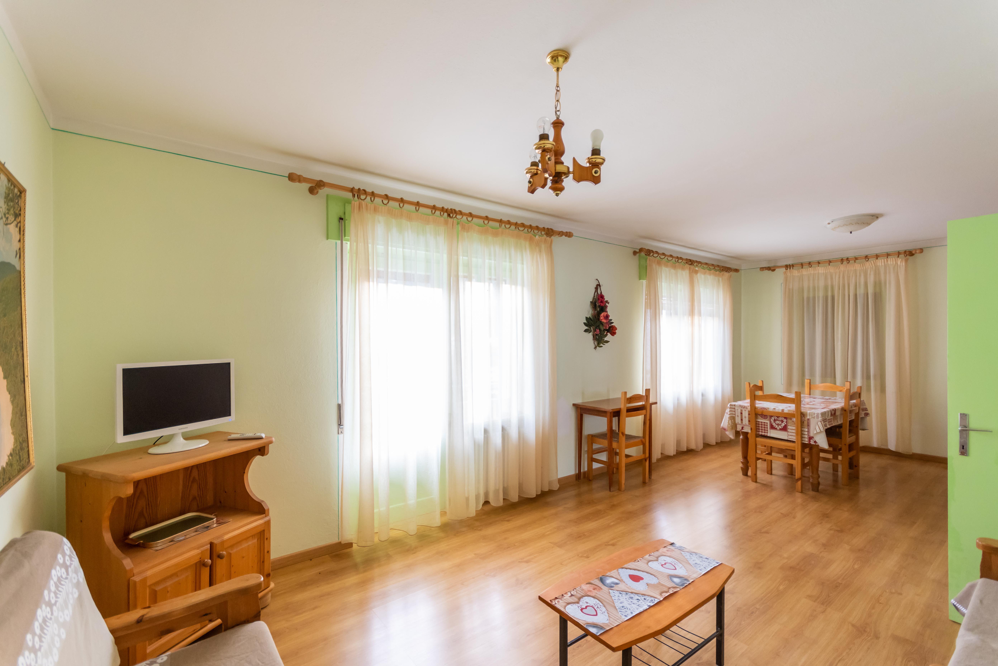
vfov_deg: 77.3
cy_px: 333
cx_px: 499
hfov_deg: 100.4
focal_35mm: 15
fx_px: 416
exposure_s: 1/50
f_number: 4
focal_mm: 10
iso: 800
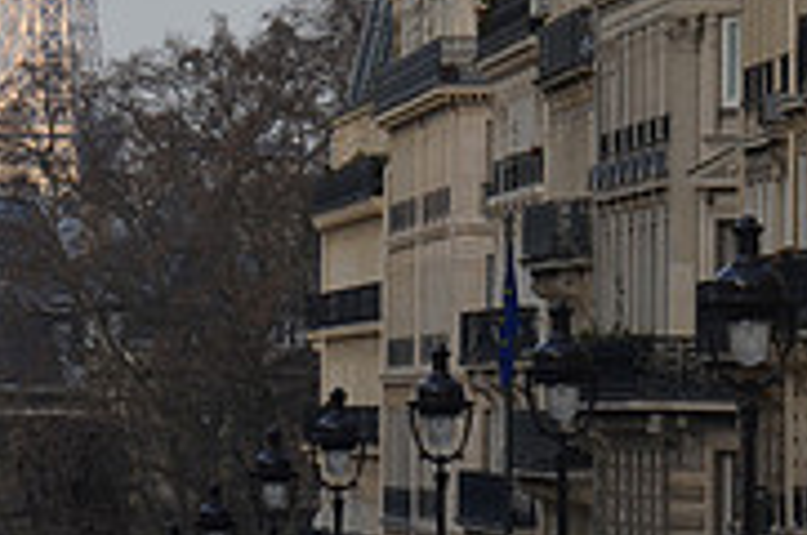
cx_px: -111
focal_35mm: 538
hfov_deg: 3.8
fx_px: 12039
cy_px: -174
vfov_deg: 2.5
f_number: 8
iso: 180
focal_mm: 112
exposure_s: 1/250
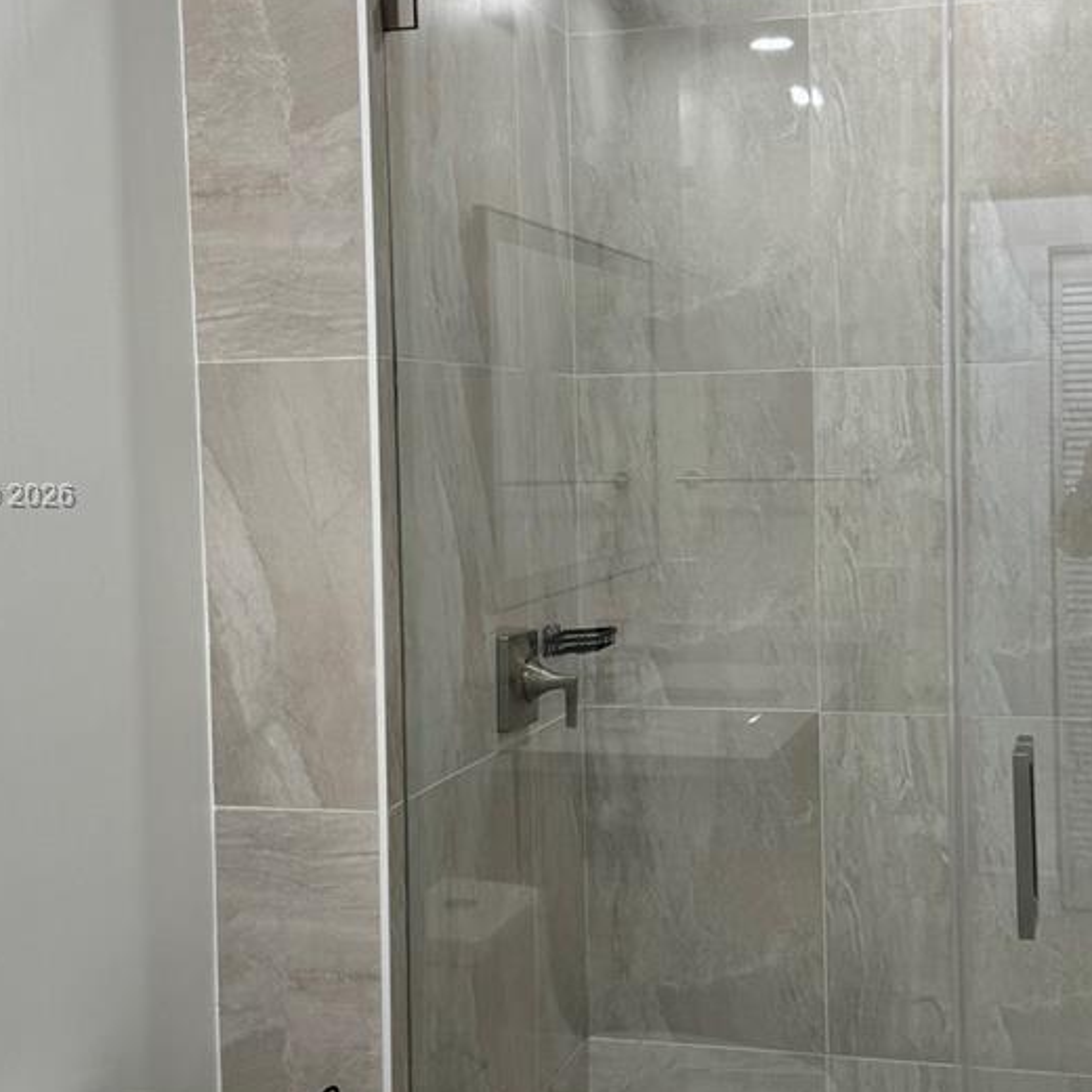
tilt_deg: -3.2
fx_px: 1749
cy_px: 498
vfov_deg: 34.7
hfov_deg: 34.6
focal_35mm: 49
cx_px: 630
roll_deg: +1.7
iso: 100
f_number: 1.78
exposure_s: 1/120
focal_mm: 6.76
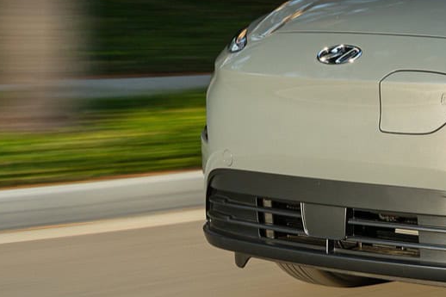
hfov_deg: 13.7
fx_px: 1759
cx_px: 637
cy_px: 47
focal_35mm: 142
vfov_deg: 9.6
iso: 100
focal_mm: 46
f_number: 13
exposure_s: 1/20
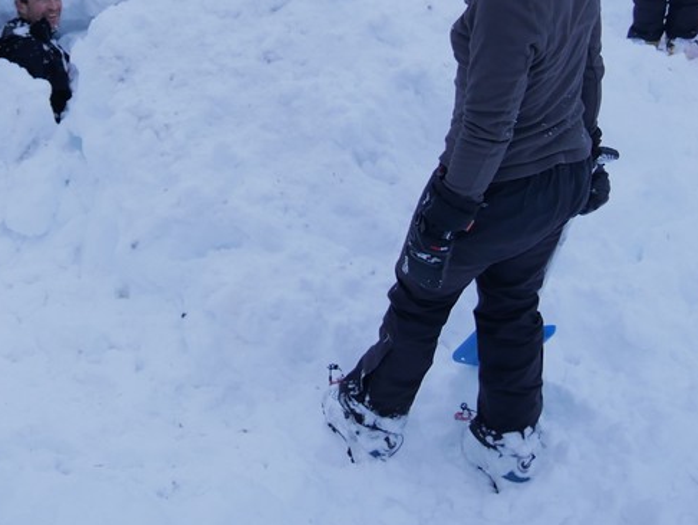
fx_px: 1190
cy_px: 58
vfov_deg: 24.2
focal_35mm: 59
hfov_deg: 31.9
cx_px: 145
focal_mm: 14
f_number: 3.5
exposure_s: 1/80
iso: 200
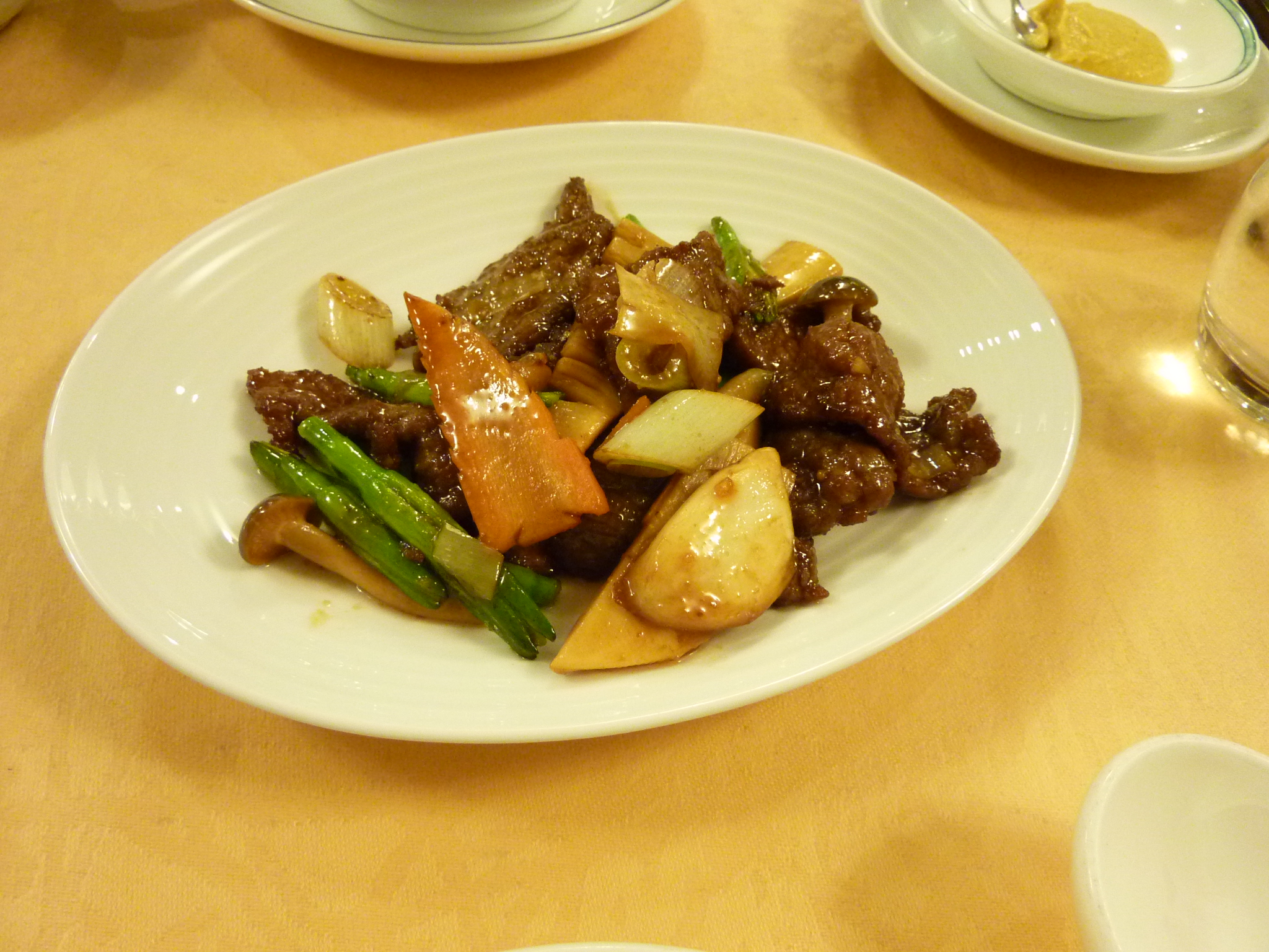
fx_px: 916
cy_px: 476
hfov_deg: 69.4
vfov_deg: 54.9
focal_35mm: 25
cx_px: 634
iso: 400
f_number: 3.3
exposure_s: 1/15
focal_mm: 4.1
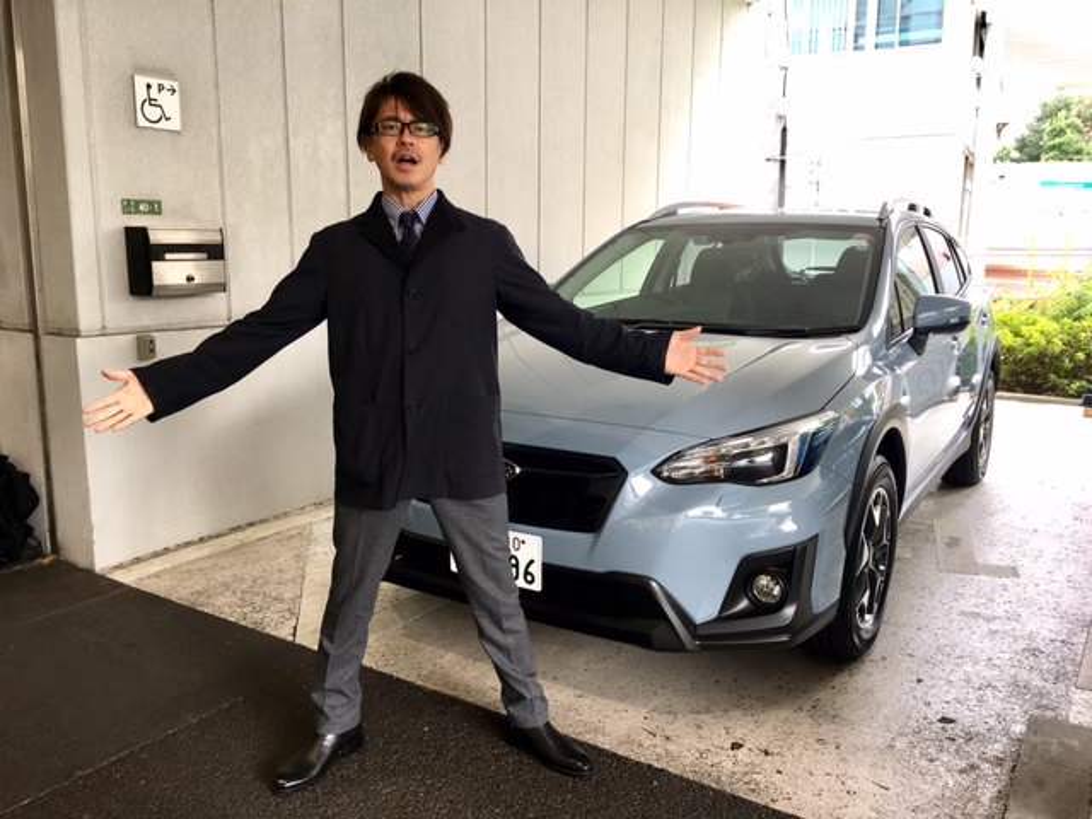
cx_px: 546
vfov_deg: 48.2
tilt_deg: -10.1
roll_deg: -0.4
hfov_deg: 61.7
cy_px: 410
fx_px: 915
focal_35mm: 29
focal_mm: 4.15
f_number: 2.2
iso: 25
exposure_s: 1/40
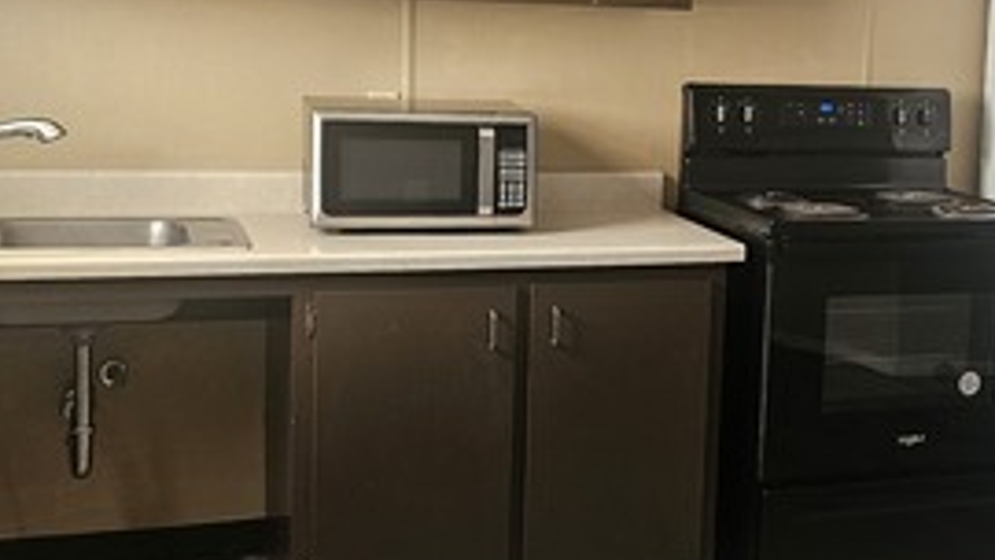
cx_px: 813
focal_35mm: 62
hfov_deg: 32.8
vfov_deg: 19.4
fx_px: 1636
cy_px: 225
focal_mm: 6.3
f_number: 1.7
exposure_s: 1/120
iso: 320
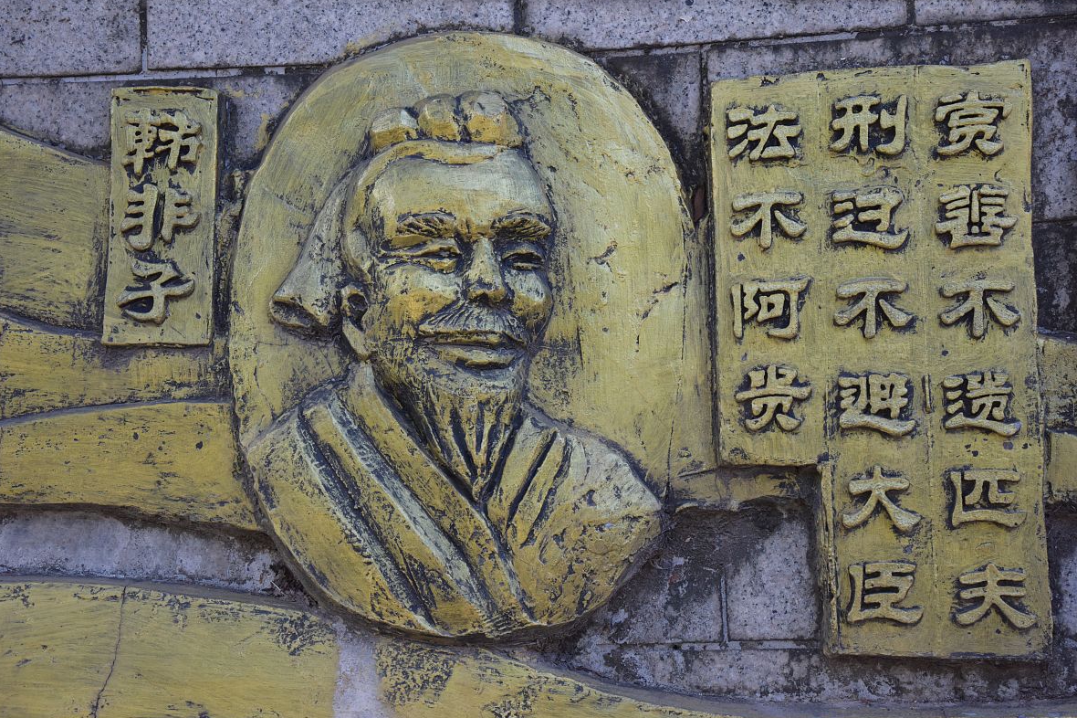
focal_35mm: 59
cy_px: 360
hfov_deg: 33.9
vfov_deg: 23.0
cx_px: 544
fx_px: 1764
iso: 1600
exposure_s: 1/80
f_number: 16
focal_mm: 58
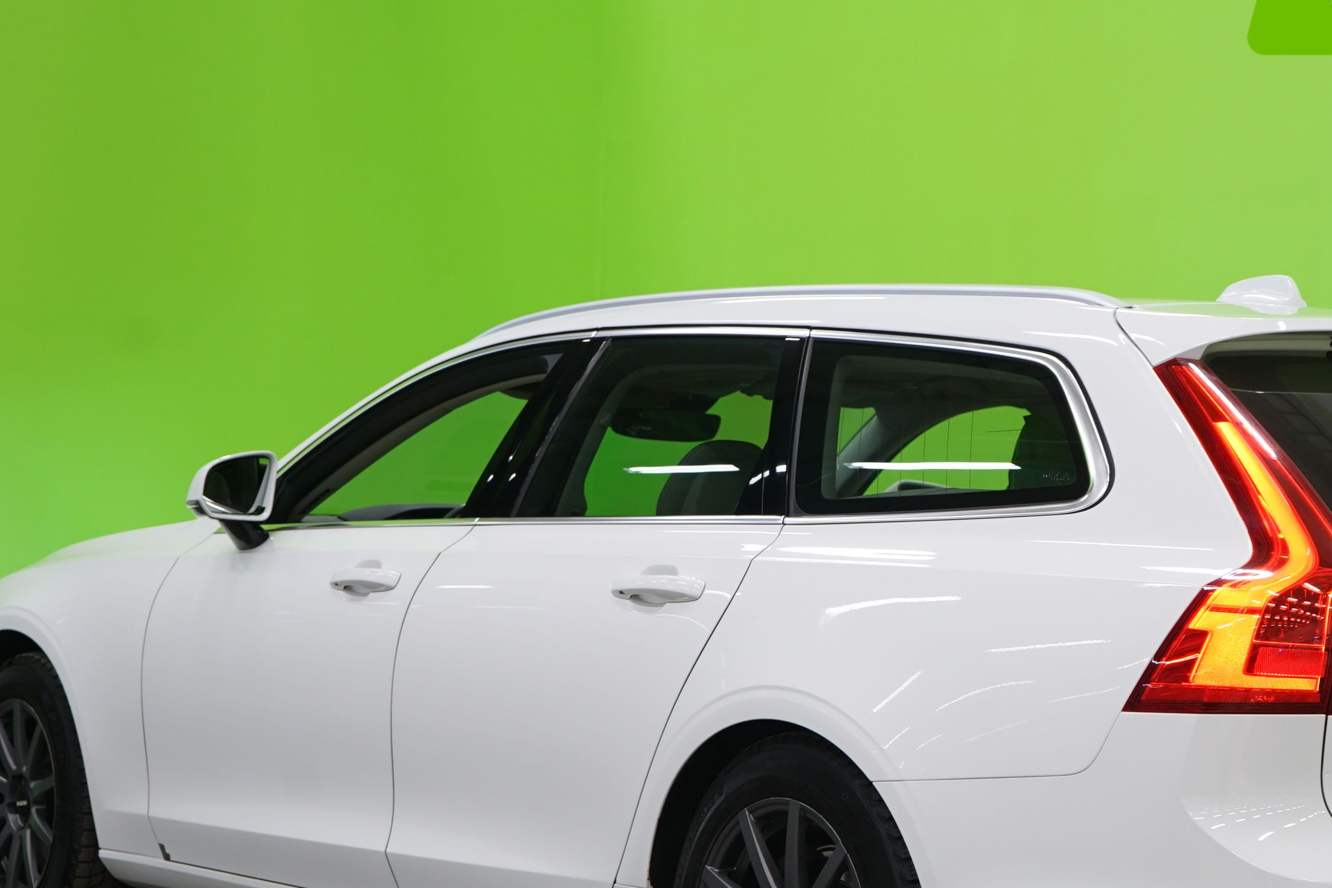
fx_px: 3108
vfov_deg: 16.2
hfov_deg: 24.0
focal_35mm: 84
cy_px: 568
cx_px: 948
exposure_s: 1/10
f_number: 4.5
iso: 400
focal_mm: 47
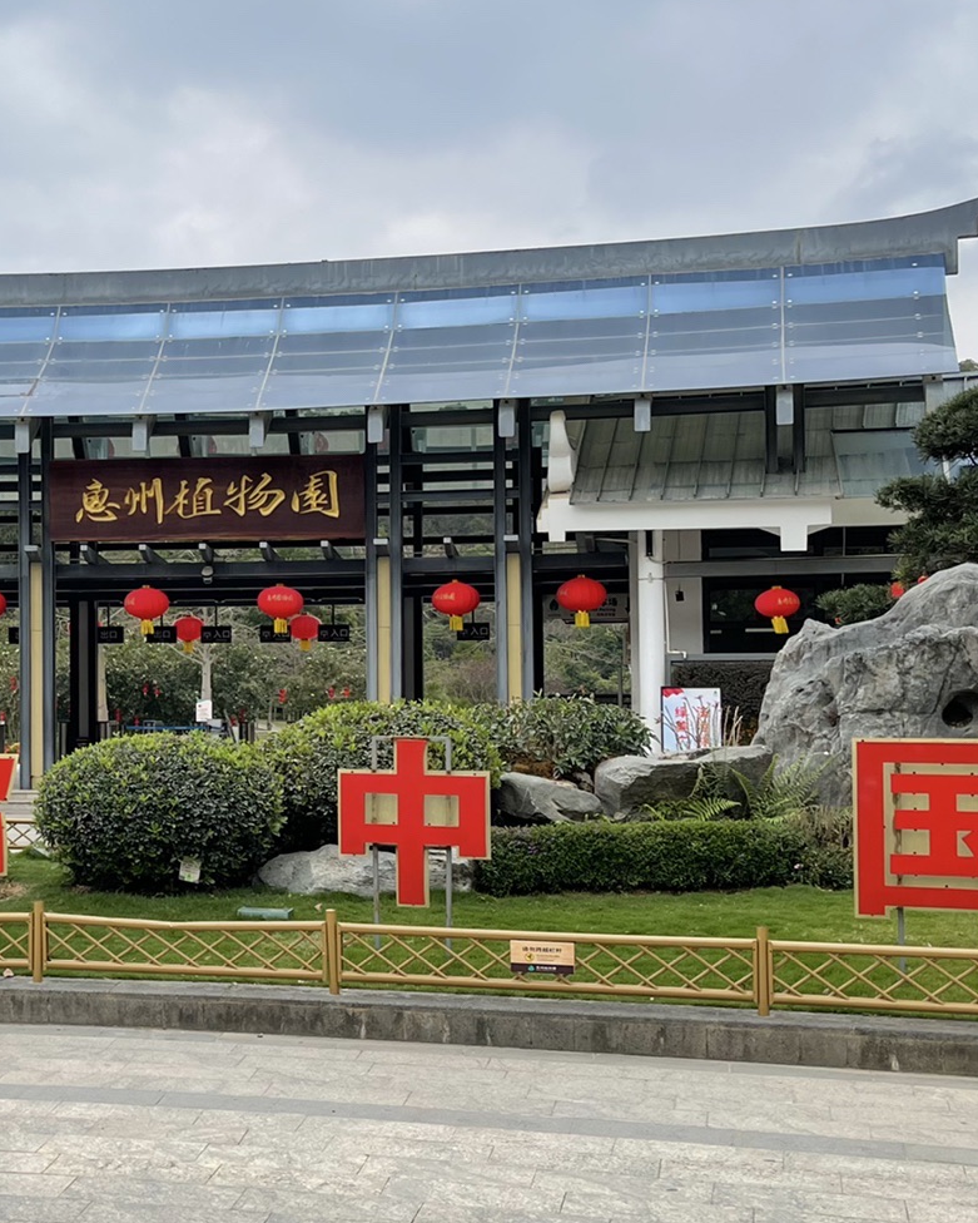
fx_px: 1881
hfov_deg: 27.9
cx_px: 79
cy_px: 627
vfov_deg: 36.0
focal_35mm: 52
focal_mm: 5.1
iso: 32
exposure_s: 1/3003
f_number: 1.6
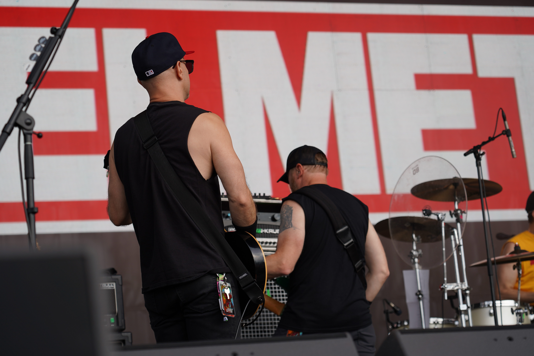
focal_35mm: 105
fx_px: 1557
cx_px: 267
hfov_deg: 19.5
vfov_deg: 13.0
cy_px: 178
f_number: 5
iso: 100
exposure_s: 1/200
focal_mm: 105
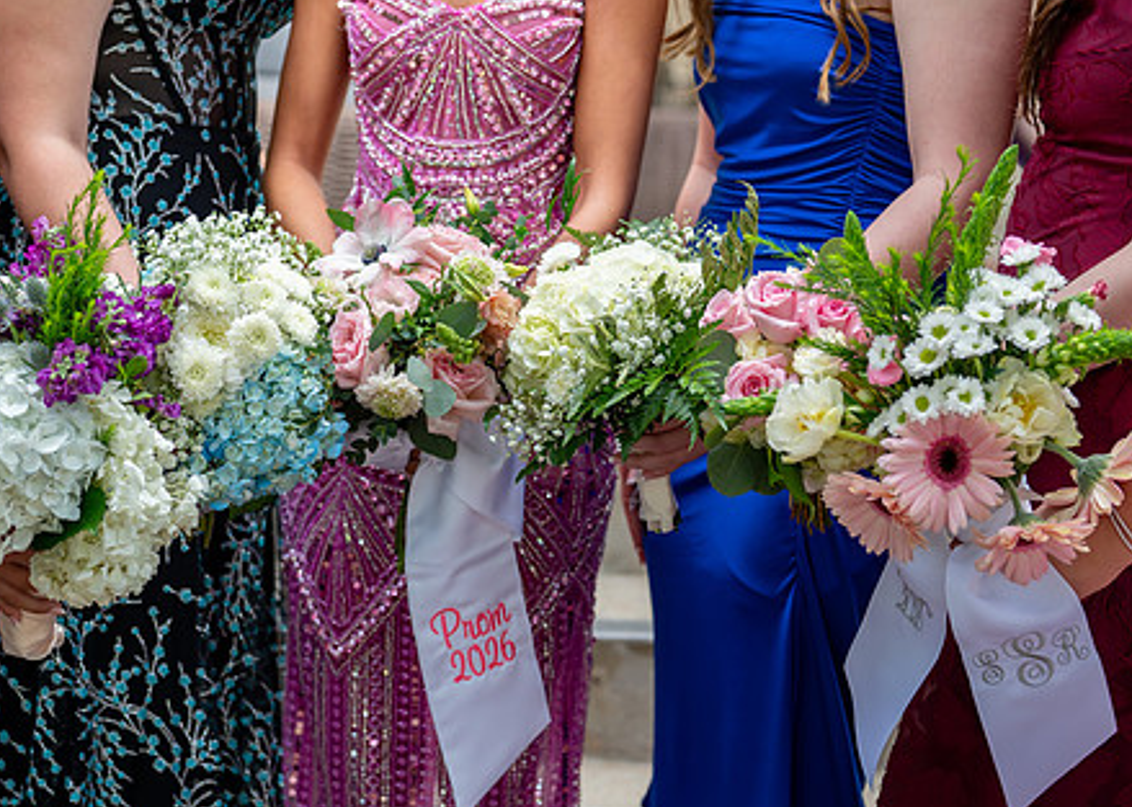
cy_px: 433
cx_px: 505
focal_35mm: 81
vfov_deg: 17.6
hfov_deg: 24.5
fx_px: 2603
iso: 640
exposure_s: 1/500
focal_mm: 50
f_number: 2.5
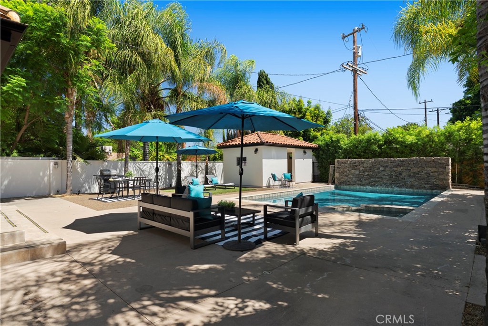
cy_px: 163
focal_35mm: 20
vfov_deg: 61.9
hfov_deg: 84.0
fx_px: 271
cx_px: 244
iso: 80
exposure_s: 1/30
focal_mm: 20
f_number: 8
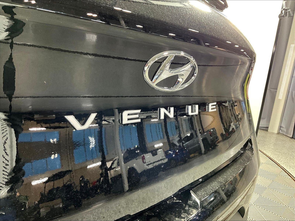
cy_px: 110
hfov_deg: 61.7
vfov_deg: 48.2
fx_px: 247
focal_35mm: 29
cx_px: 148
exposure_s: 1/60
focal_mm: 3
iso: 160
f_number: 1.8
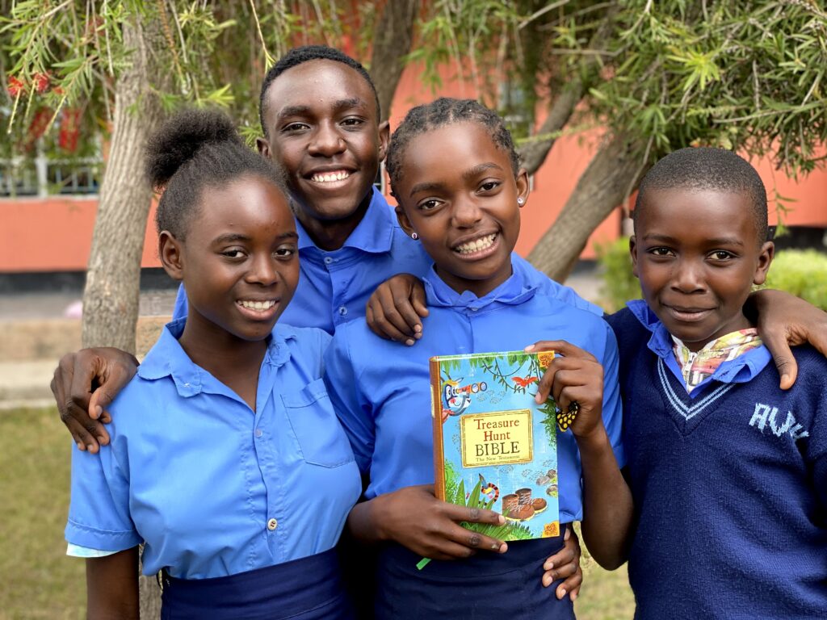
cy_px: 310
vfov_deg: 28.0
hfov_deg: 36.8
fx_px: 1242
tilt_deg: -5.0
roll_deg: +0.9
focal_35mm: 52
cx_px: 414
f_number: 2
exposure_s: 1/128
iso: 20
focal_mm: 6
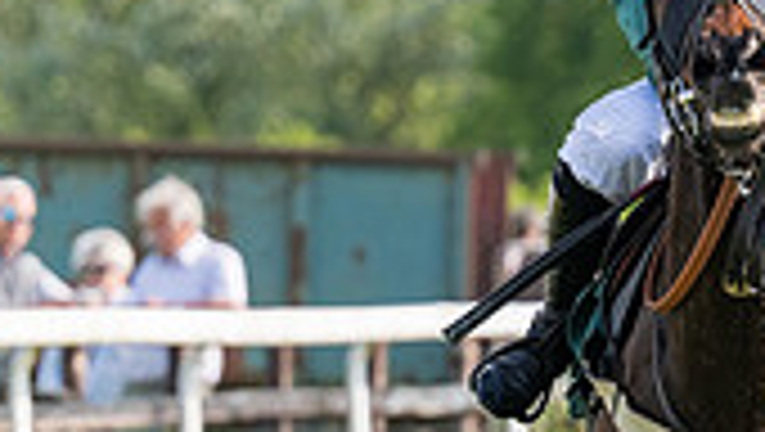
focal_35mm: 724
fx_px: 14700
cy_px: 266
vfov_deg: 1.7
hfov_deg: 3.0
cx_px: 806
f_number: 4
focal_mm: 155
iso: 500
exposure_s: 1/3200
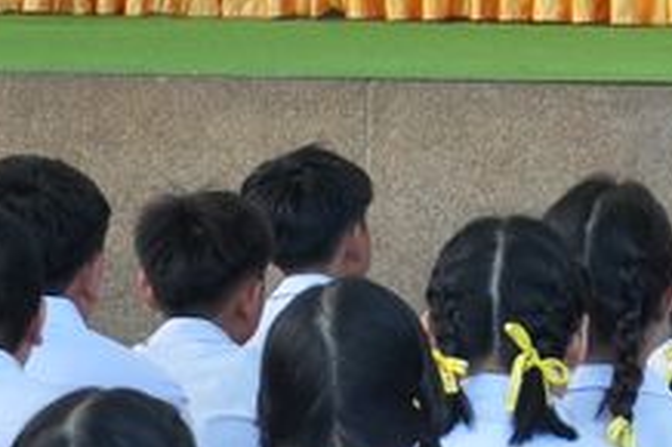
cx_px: 1315
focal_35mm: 380
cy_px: -580
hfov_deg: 5.3
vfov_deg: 3.6
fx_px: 7080
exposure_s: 1/160
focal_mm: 49
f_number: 5
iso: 1250
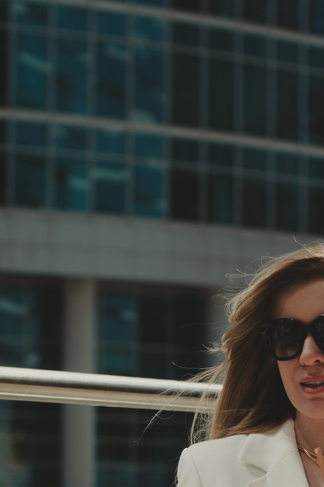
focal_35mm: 133
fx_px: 1796
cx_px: 191
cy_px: 548
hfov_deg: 10.3
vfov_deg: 15.0
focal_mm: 50
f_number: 3.2
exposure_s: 1/2000
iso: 100
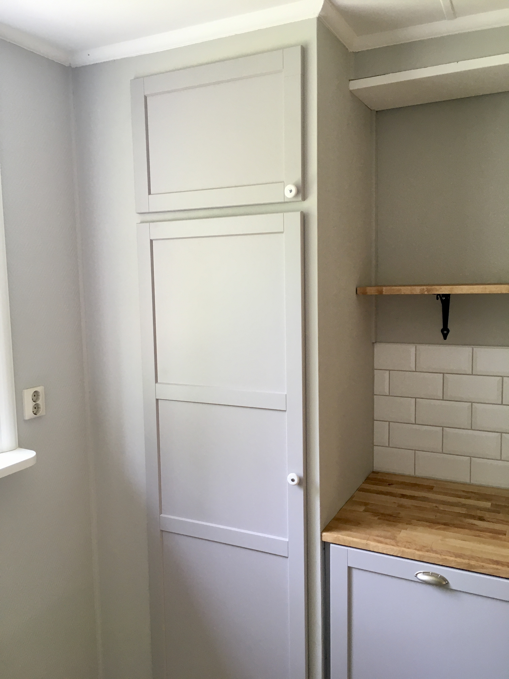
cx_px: 254
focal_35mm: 29
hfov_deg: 48.2
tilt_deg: -5.4
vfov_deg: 61.7
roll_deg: +0.8
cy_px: 340
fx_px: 569
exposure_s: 1/33
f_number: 2.2
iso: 40
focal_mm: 4.15
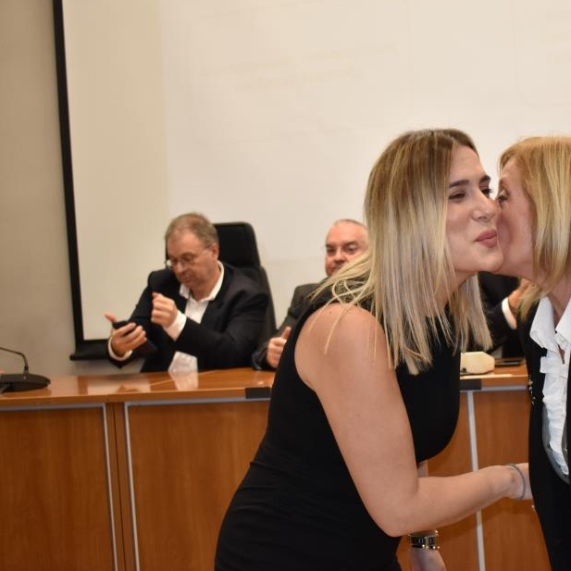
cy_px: 275
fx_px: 1026
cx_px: 443
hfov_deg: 30.5
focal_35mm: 55
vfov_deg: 31.1
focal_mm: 26
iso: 800
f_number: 4
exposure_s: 1/125
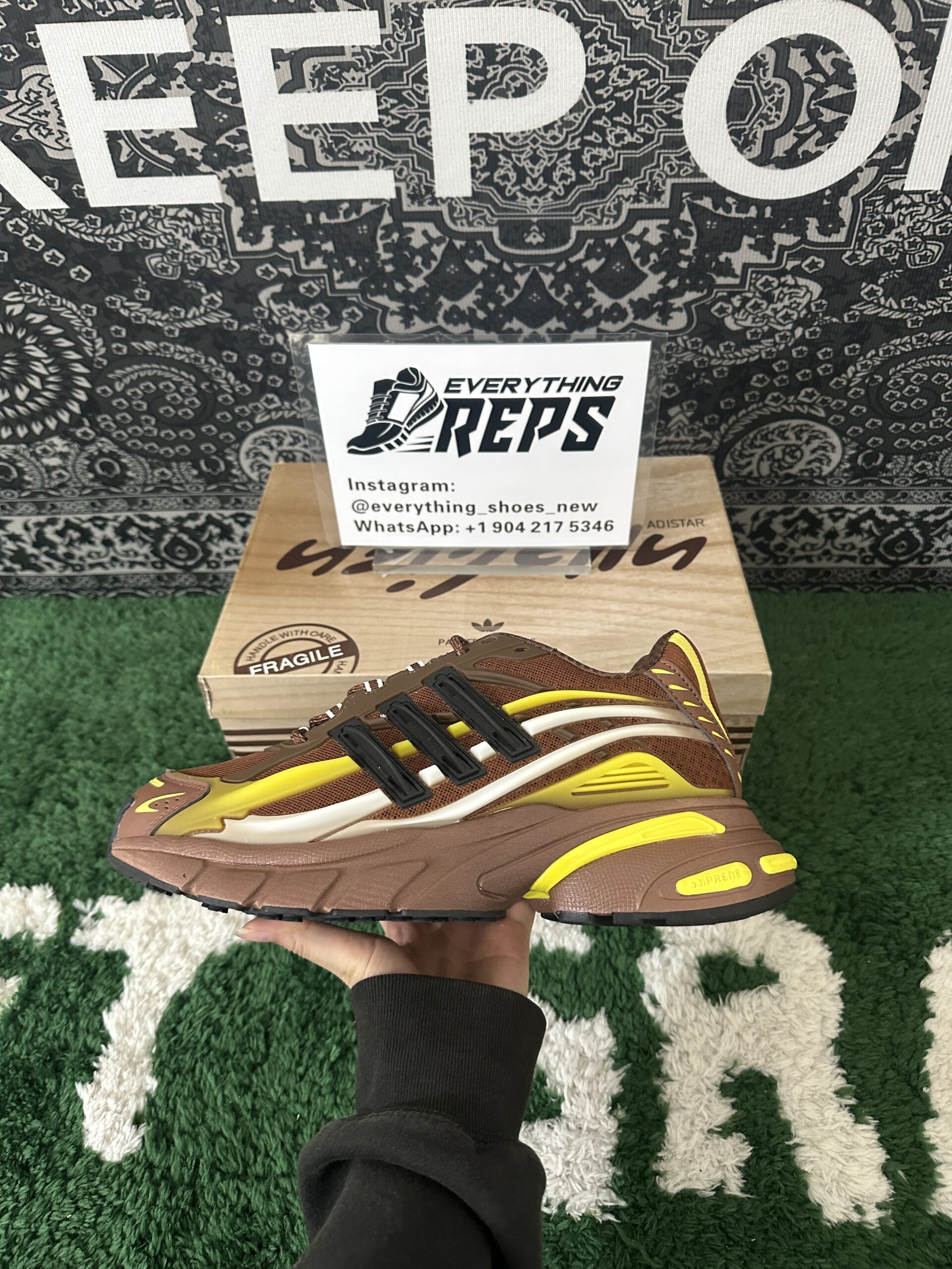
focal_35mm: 24
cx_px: 476
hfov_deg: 56.8
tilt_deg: -42.6
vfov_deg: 71.6
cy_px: 634
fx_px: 880
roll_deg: +2.8
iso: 500
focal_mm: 6.86
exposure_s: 1/50
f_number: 1.78
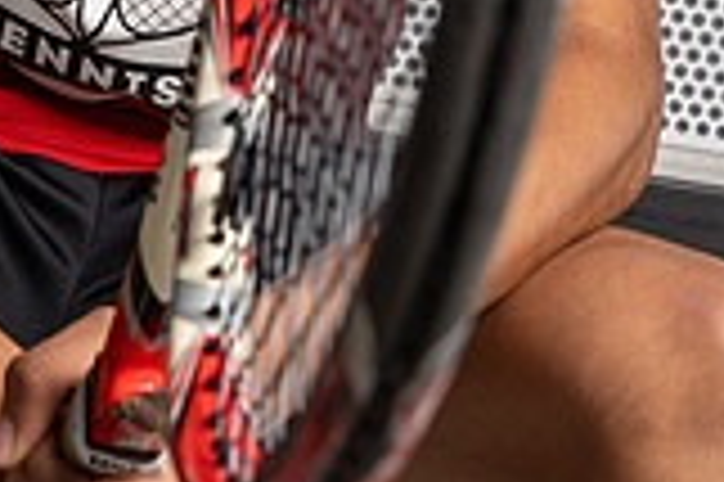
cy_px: -473
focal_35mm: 137
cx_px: 81
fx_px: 2752
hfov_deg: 14.8
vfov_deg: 9.4
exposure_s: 1/250
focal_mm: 49
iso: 250
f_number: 8
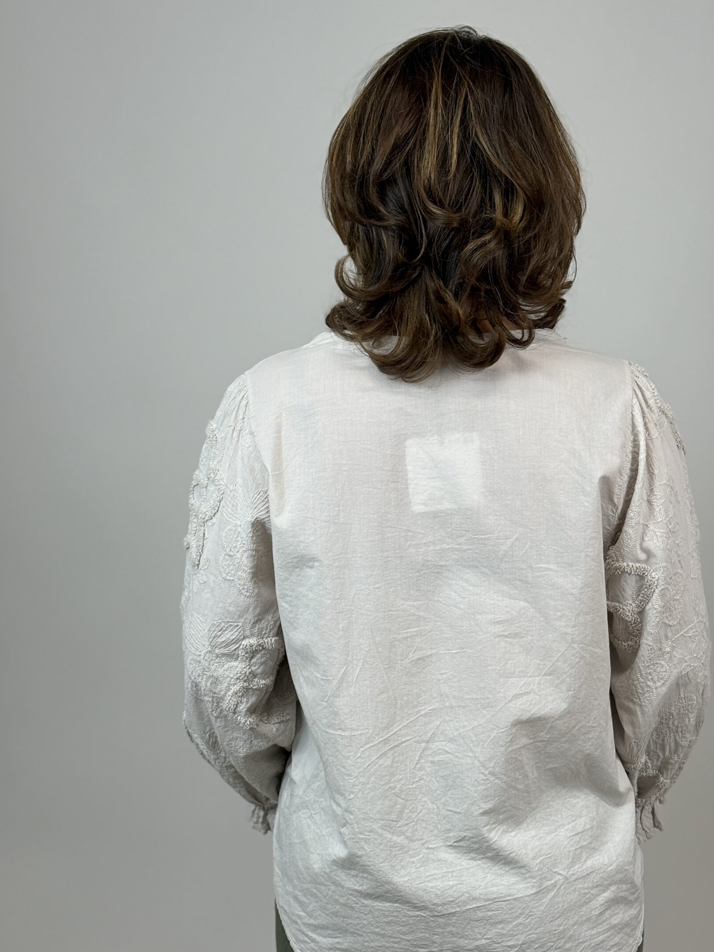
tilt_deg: -8.4
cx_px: 409
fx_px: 1568
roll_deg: +1.1
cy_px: 563
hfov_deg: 25.6
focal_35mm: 57
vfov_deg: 33.7
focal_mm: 6.76
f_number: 1.78
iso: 64
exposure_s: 1/100
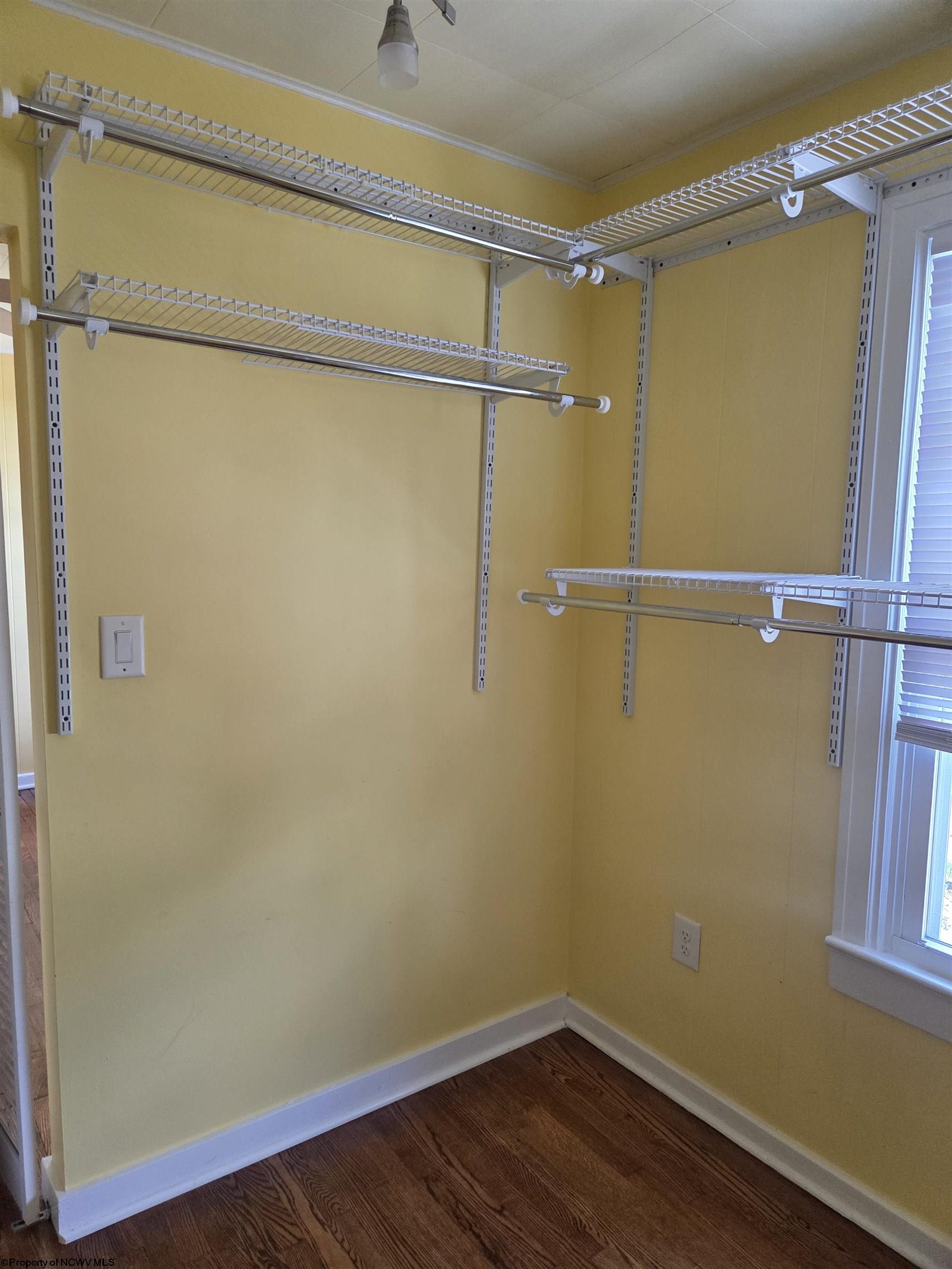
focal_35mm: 23
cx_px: 476
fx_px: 843
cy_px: 634
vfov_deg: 73.9
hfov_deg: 58.9
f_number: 1.8
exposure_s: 1/120
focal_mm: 5.4
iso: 250
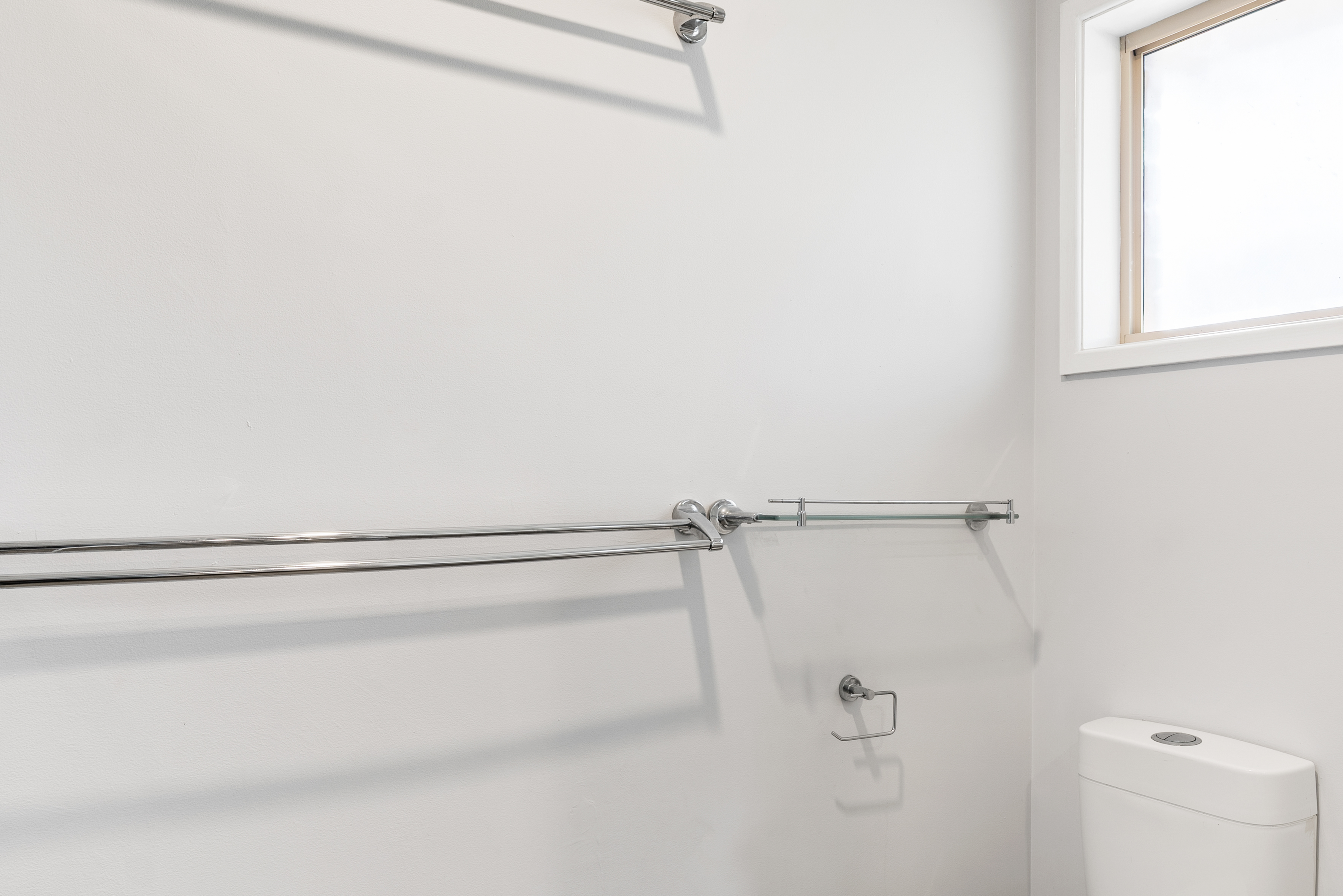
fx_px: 1007
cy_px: 491
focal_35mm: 27
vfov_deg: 47.9
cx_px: 876
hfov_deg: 65.9
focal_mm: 12
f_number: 8
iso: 100
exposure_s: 1/1.25
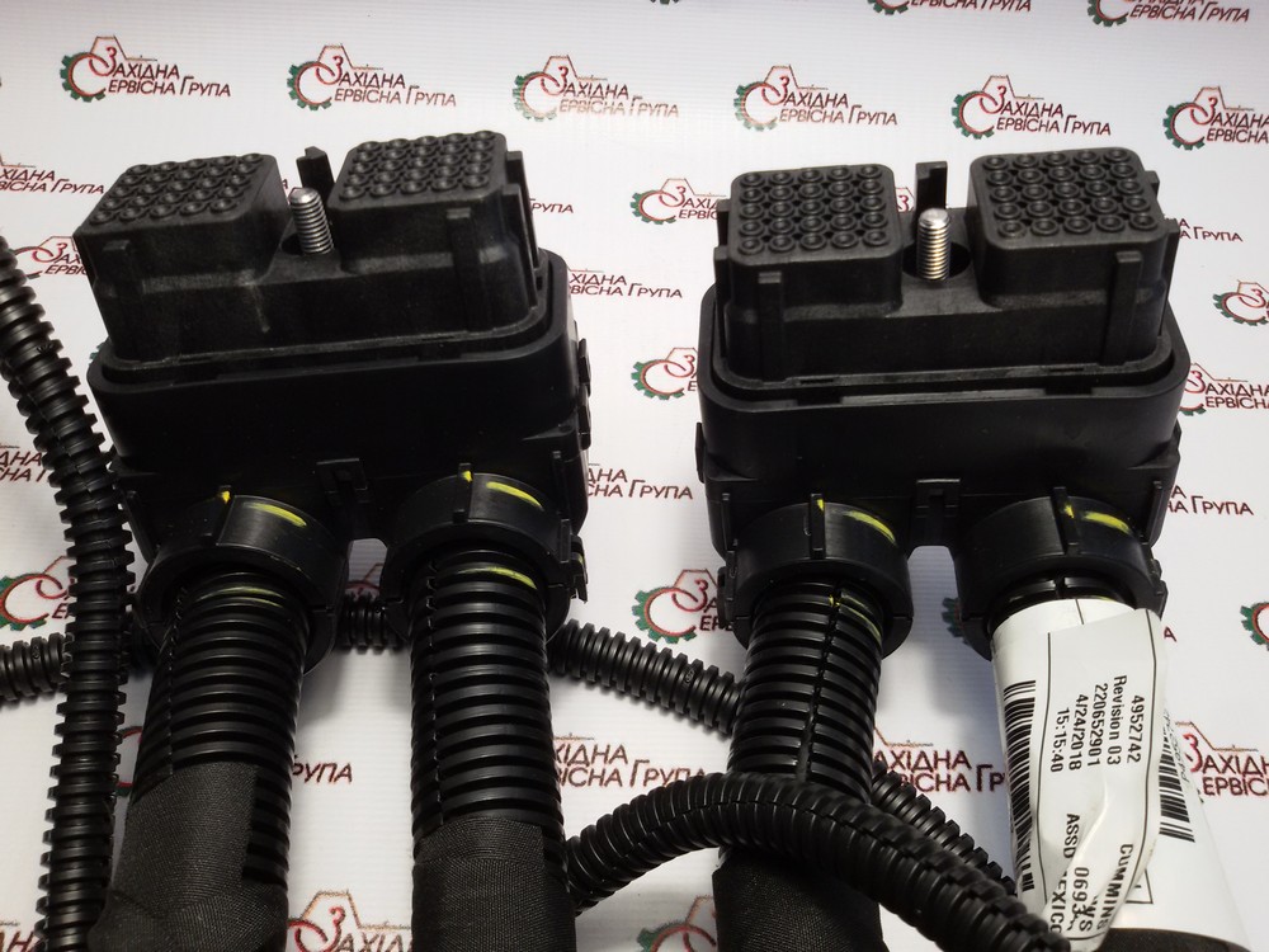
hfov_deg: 58.4
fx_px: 1136
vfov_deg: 45.4
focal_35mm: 31
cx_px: 634
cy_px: 476
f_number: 2.4
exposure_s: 1/50
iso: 50
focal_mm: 2.93
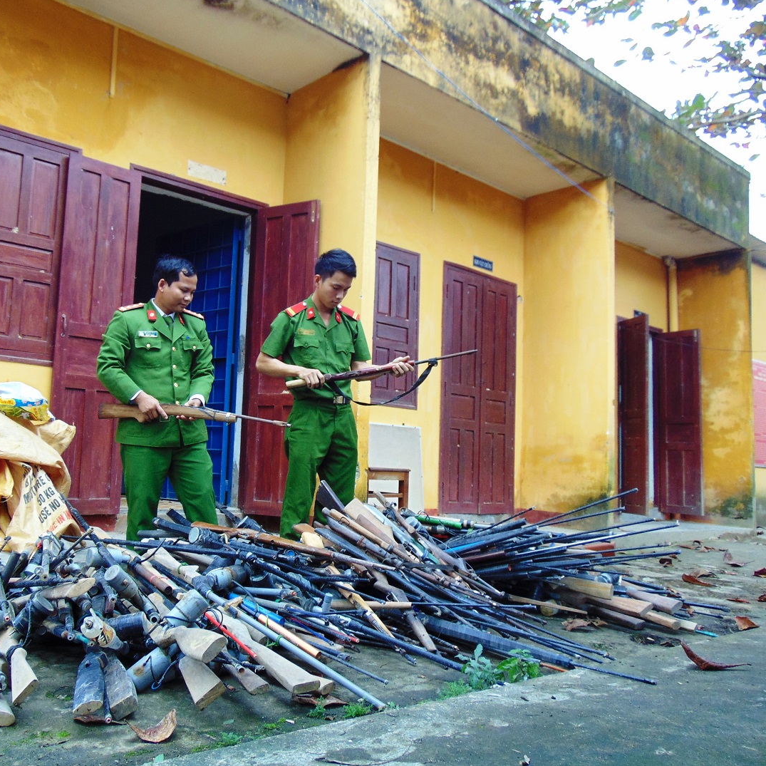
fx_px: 751
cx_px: 283
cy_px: 377
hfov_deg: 53.4
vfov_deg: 54.0
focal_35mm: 30
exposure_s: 1/50
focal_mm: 4.5
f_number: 3
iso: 80
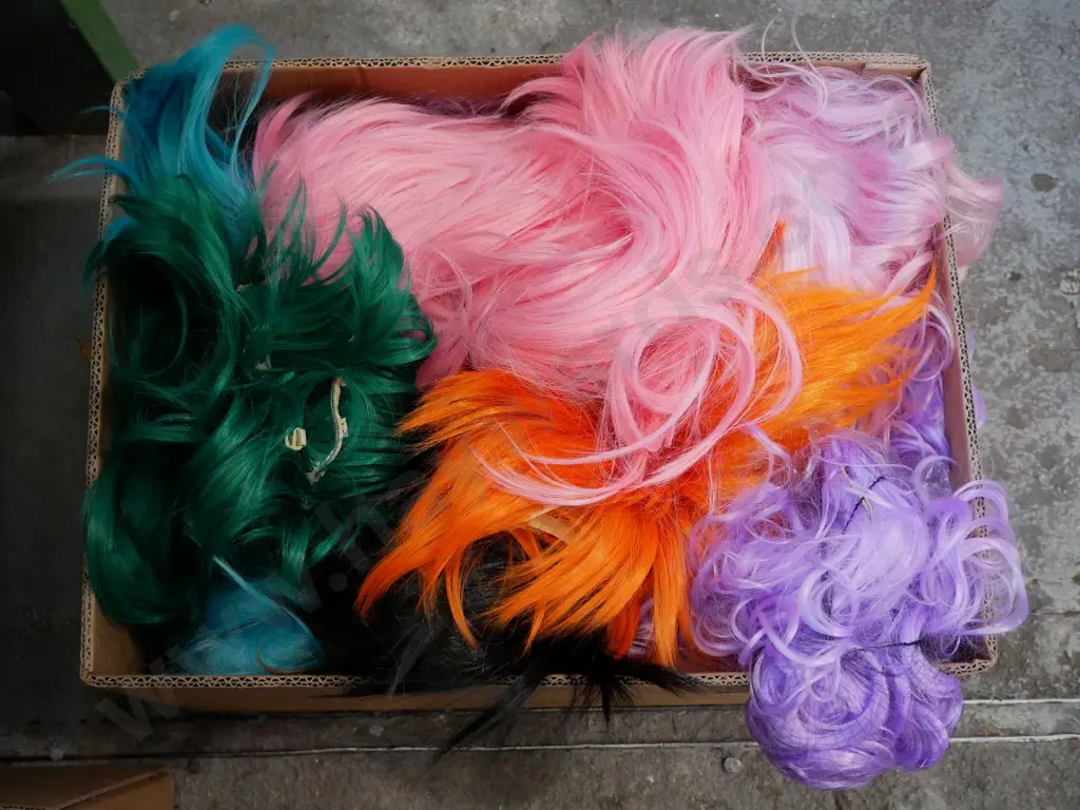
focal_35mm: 46
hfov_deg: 41.2
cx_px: 540
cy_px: 405
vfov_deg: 31.5
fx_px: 1435
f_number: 4.3
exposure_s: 1/60
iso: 1250
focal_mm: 23
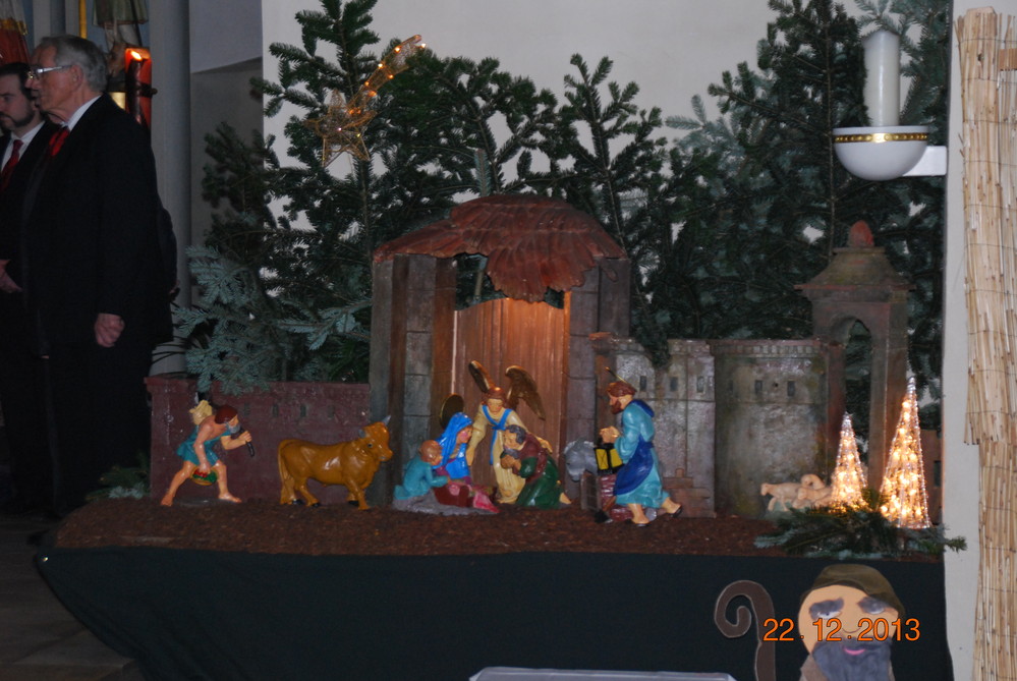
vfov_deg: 14.8
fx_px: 2631
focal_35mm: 93
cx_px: 508
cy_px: 340
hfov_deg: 21.9
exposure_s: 1/60
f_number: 5.3
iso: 800
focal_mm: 62
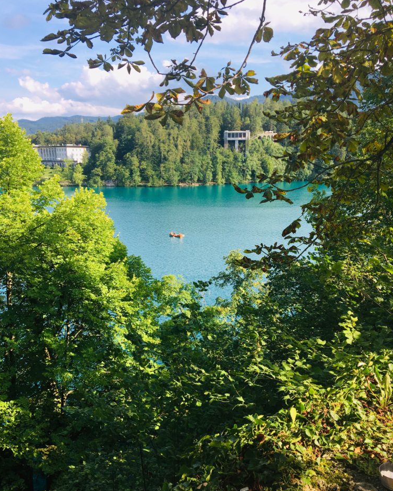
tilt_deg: -11.0
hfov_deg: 47.1
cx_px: 196
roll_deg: +0.4
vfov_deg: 57.2
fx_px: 451
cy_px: 254
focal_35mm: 31
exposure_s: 1/587
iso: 25
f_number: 2.2
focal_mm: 4.15
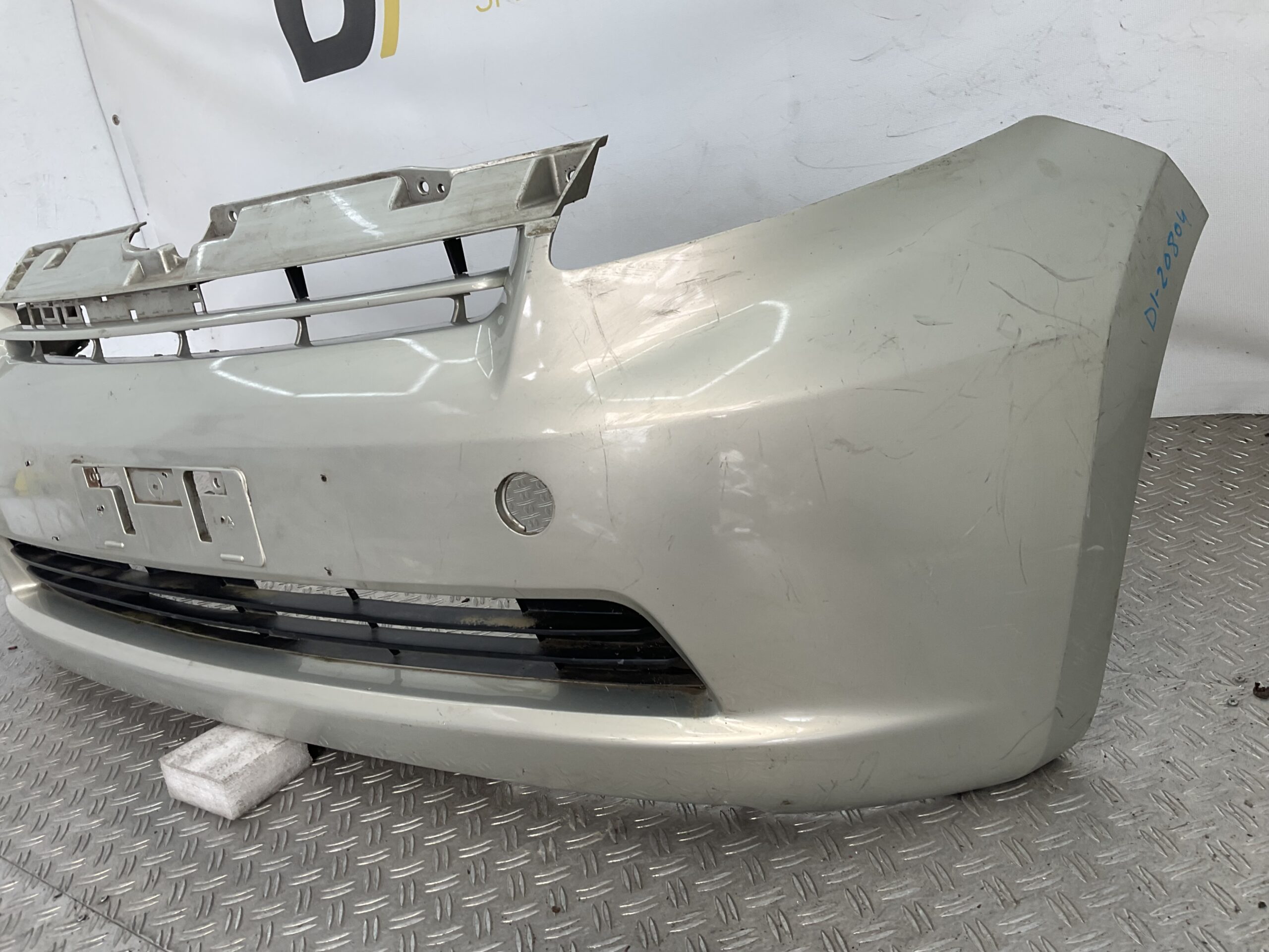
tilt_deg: -20.6
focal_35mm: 29
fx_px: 1063
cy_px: 476
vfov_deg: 48.2
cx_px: 634
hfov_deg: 61.7
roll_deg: +13.9
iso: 16
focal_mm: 3
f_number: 1.8
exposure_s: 1/152
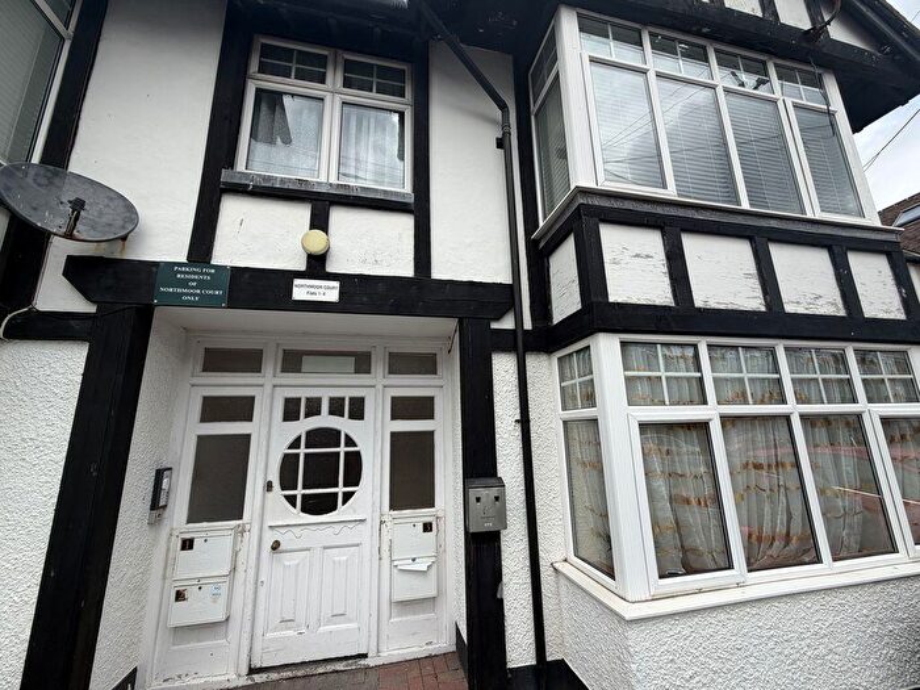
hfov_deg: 102.1
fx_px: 372
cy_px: 345
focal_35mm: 14
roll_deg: +1.5
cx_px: 460
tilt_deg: +13.5
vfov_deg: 85.7
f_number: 2.2
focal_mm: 2.22
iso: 25
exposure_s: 1/770
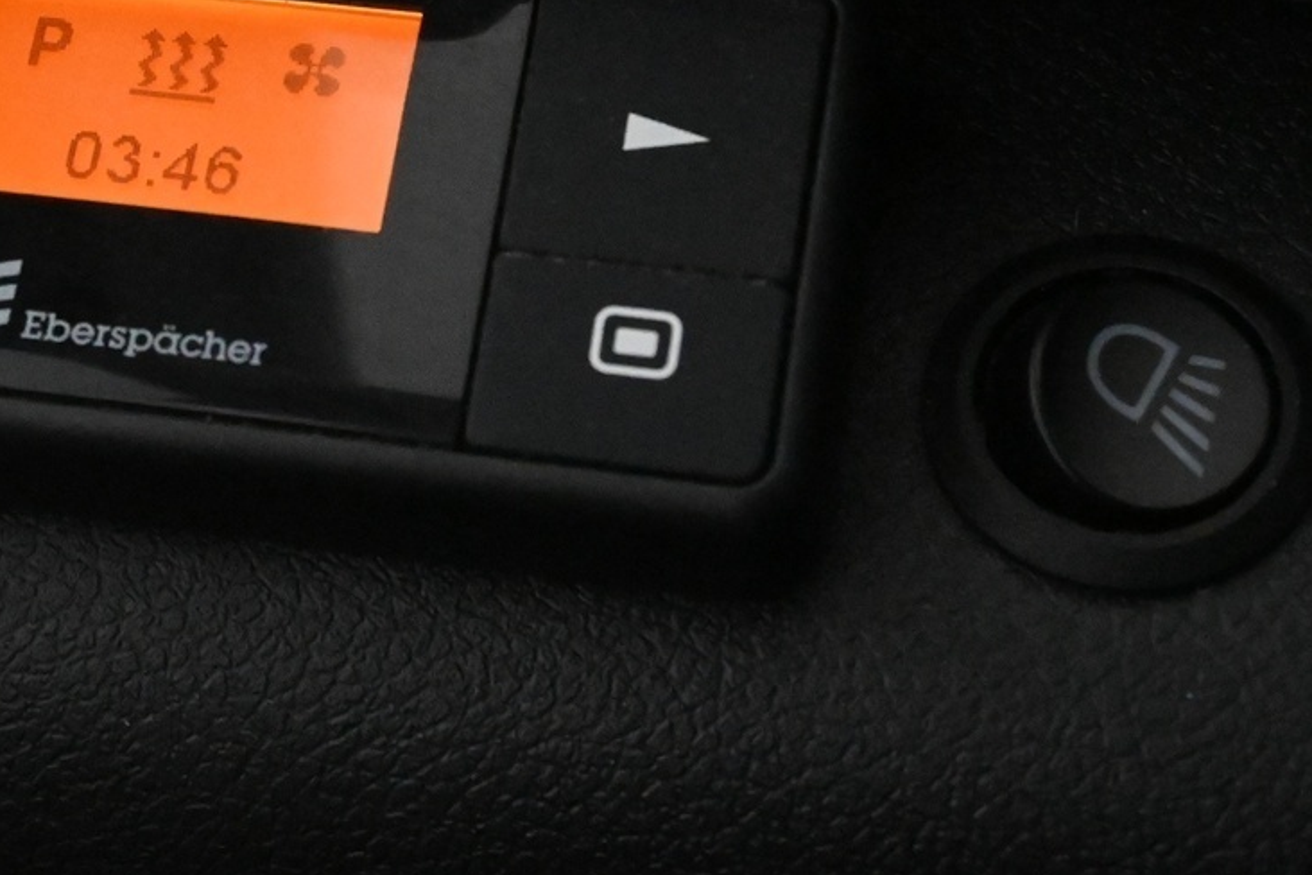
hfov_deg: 19.3
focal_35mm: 105
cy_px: 161
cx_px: 185
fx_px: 3810
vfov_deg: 13.0
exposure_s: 1/100
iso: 10000
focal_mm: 31.5
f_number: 6.3
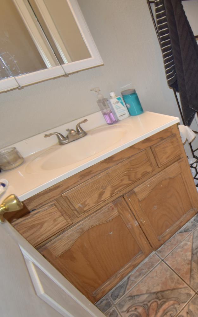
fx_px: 199
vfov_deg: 77.2
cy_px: 159
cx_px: 223
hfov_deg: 41.2
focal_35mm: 23
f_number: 4.5
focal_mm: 10
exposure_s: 1/30
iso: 220
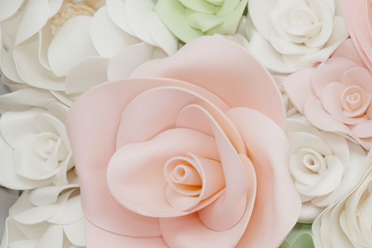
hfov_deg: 14.9
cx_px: 678
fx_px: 1230
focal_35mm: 119
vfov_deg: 10.9
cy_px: 411
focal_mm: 30
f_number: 4
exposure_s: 1/160
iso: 400
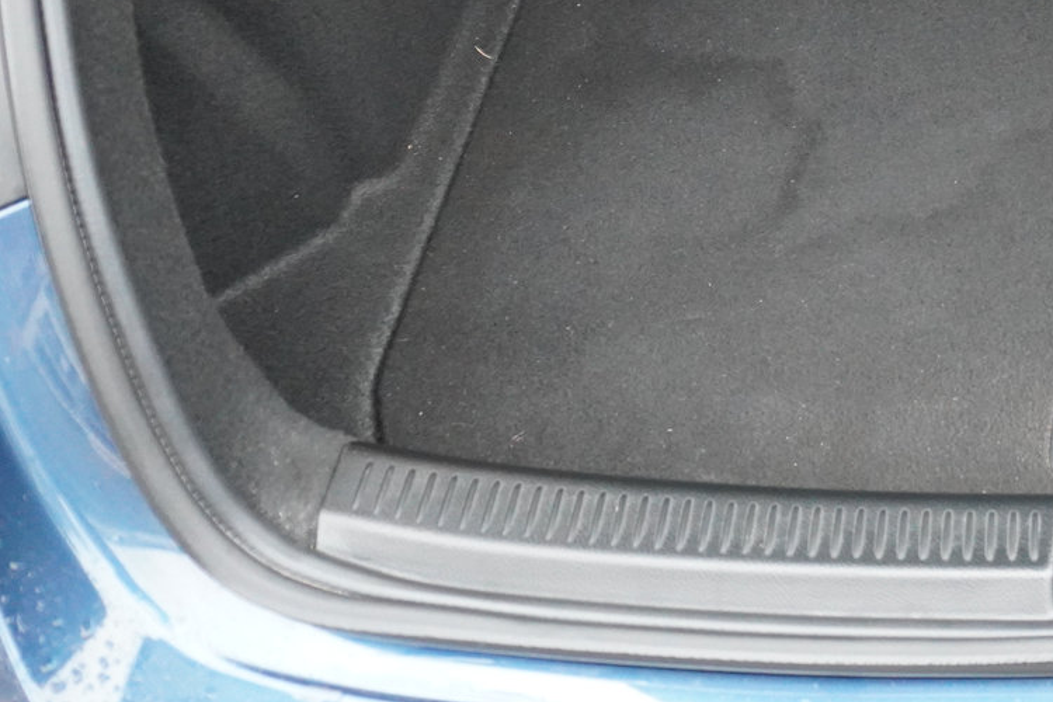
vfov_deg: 20.0
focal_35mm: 64
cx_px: 1191
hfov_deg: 28.3
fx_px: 1872
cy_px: -122
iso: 2500
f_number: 3.5
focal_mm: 16
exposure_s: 1/30
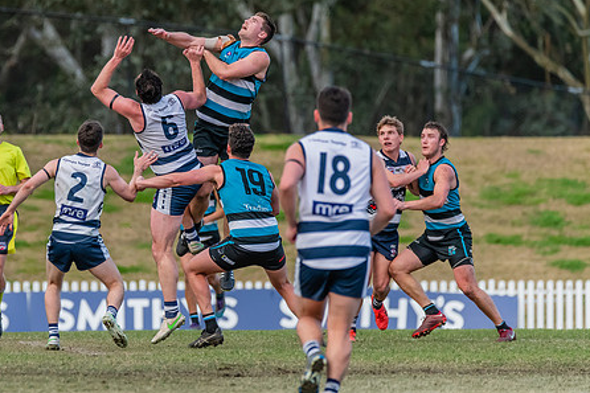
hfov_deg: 3.3
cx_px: 170
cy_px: 133
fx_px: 10206
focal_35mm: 623
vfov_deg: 2.2
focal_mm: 420
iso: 2200
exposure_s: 1/2000
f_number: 6
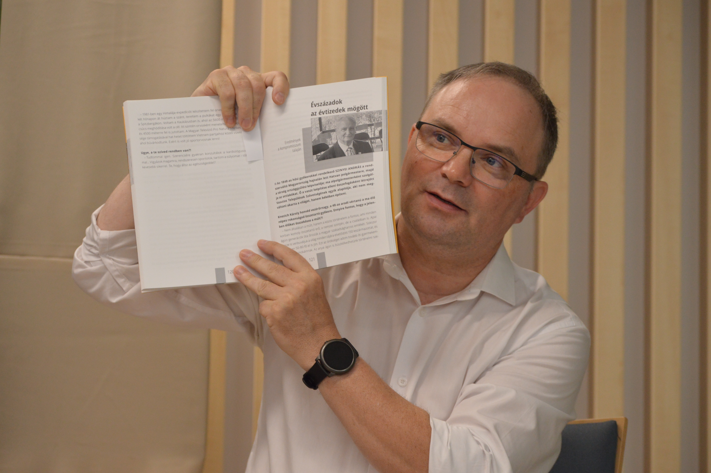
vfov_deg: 12.1
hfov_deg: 18.1
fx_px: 2230
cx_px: 361
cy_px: 242
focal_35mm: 113
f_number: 4.2
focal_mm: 72
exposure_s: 1/125
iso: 1000
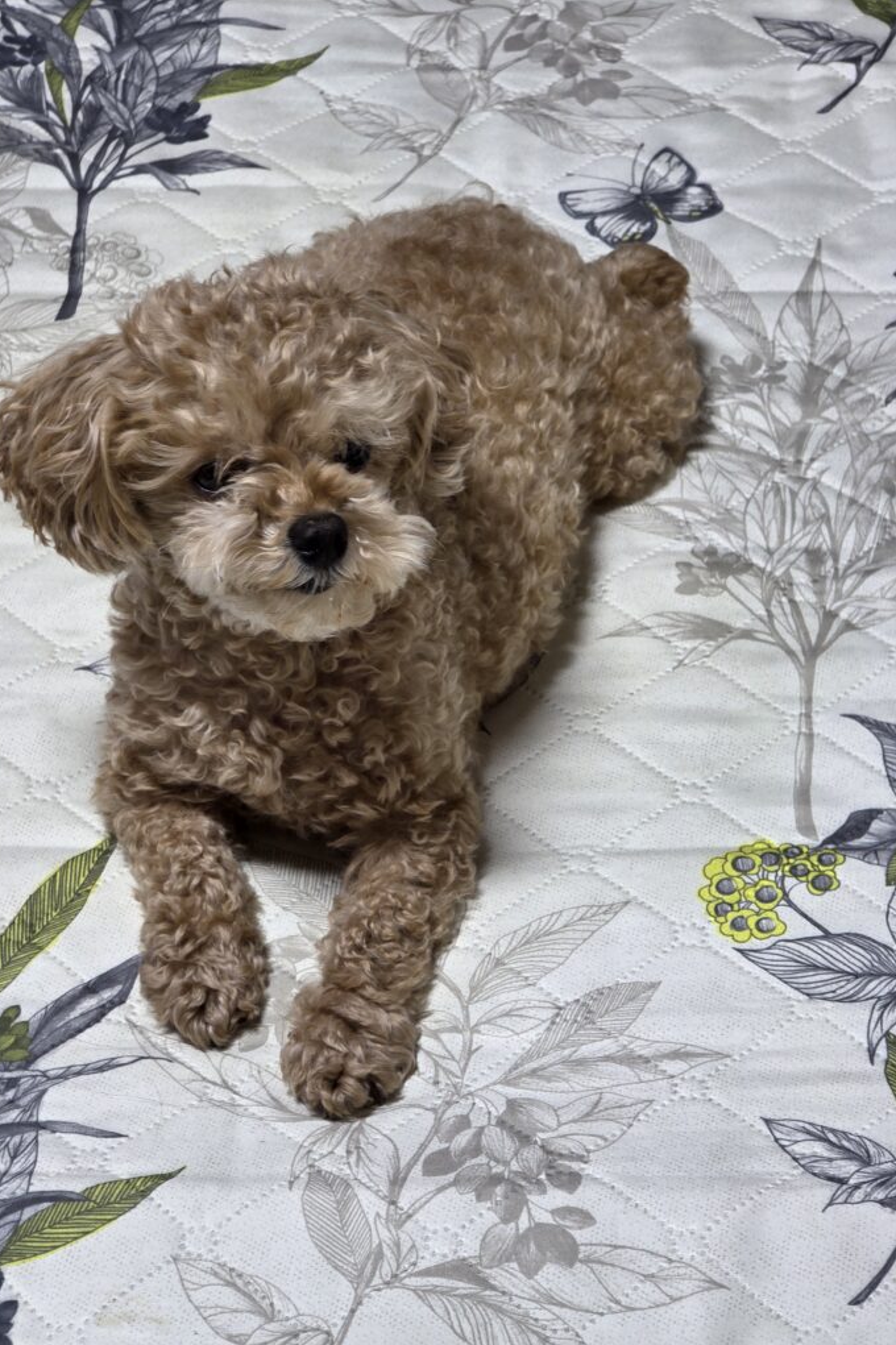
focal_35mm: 120
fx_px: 4483
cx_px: 412
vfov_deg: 17.1
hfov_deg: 11.4
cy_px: 672
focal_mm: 18.6
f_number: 3.4
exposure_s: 1/30
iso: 200
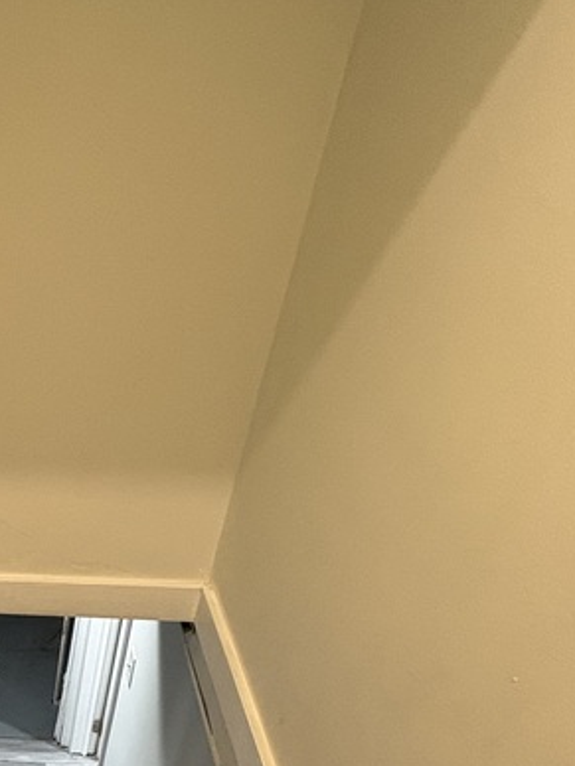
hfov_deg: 31.6
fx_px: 864
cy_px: 734
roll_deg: +0.1
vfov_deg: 42.5
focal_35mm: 39
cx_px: -93
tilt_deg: -40.3
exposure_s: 1/60
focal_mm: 2.22
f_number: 2.2
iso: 400
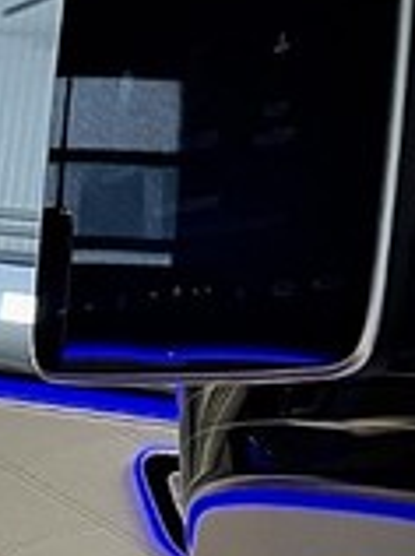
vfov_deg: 14.9
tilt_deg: -4.0
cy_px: 440
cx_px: -936
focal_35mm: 132
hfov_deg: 8.7
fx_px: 2116
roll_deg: -6.1
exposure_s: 1/50
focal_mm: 5.1
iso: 320
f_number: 1.6
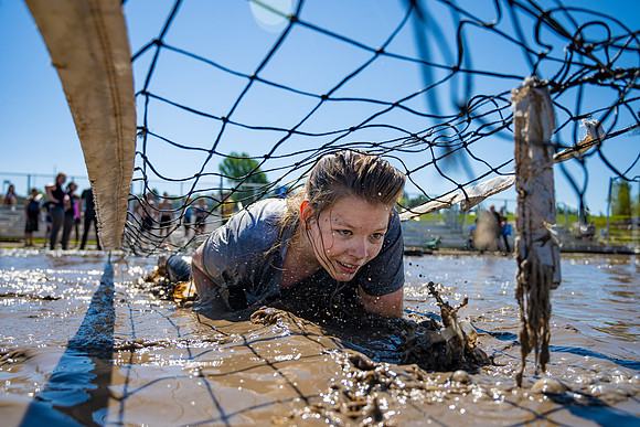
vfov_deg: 45.0
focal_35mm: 29
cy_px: 214
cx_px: 320
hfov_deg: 63.6
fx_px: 516
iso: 100
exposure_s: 1/1600
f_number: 4
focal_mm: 29
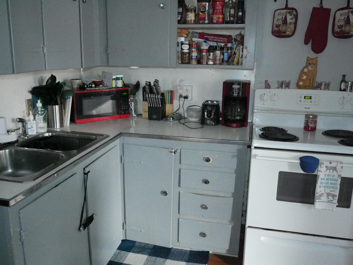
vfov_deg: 44.2
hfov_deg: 56.8
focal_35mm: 32
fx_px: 326
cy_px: 132
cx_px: 176
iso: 12800
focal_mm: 16
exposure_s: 1/125
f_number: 5
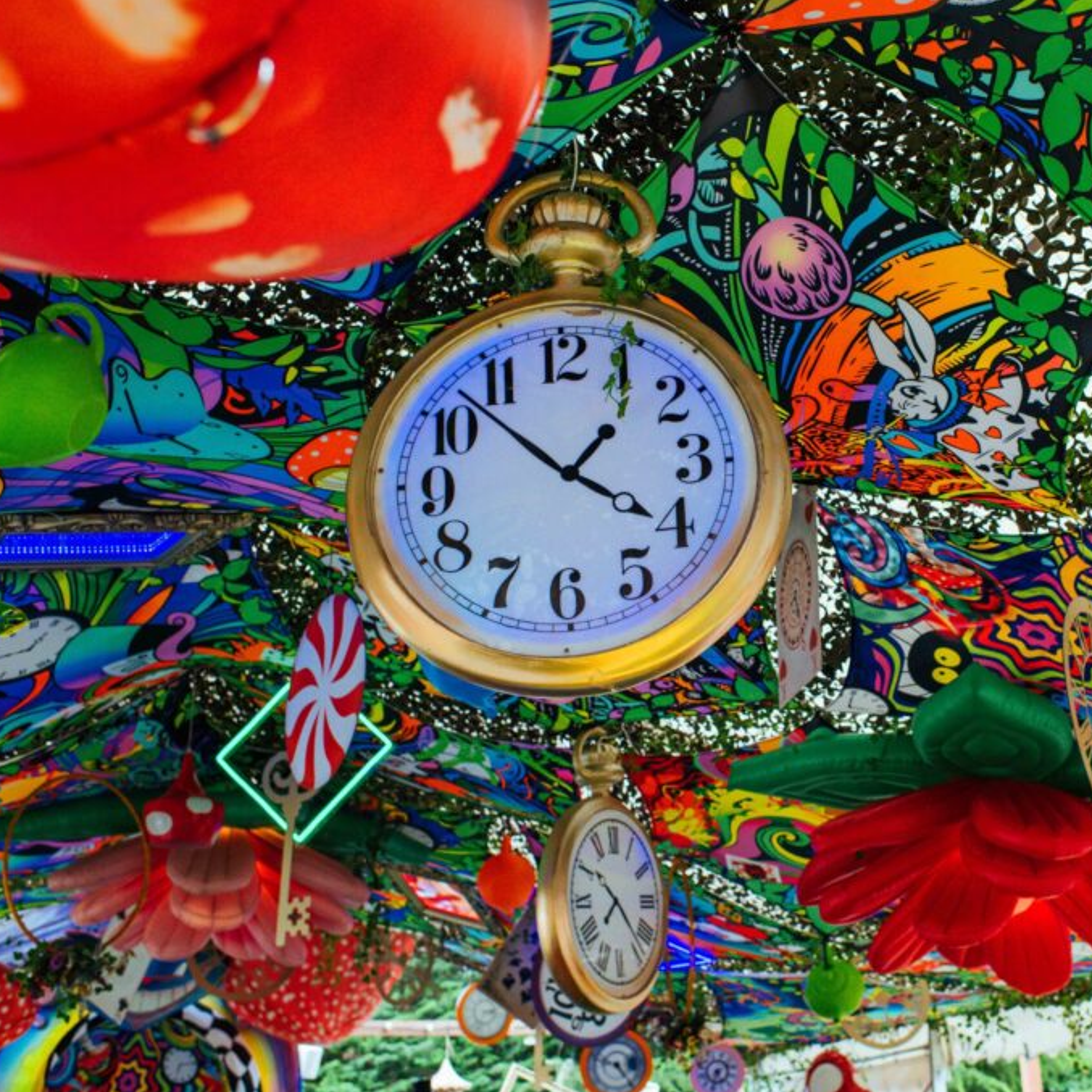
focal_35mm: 45
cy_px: 548
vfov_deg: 37.6
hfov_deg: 36.8
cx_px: 805
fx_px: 1606
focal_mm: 35
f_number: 4.5
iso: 800
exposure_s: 1/200
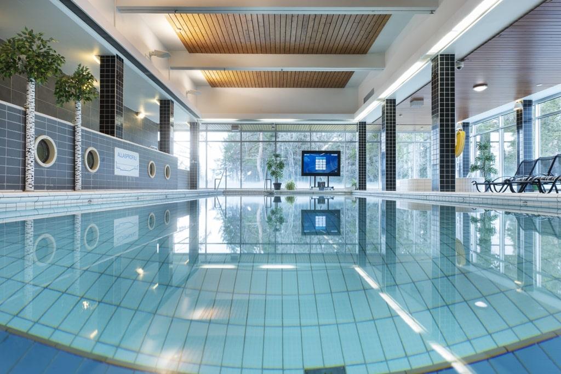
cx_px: 280
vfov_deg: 61.9
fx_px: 312
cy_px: 187
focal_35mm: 20
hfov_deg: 84.0
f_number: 20
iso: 100
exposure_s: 1.6
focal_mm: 20
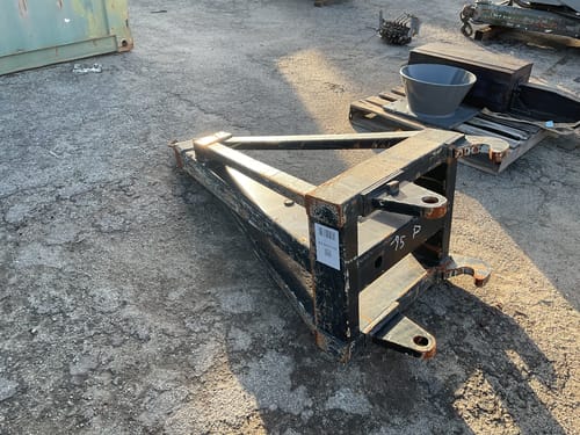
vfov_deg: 48.2
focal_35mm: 29
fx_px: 486
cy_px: 218
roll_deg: -2.2
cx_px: 290
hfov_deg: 61.7
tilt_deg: -32.8
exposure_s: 1/188
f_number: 1.8
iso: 16
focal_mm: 3
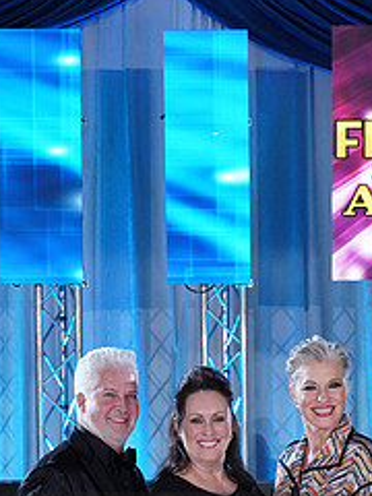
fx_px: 1633
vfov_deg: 16.7
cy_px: 562
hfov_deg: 12.9
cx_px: 301
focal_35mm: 114
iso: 1600
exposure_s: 1/200
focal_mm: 49
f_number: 5
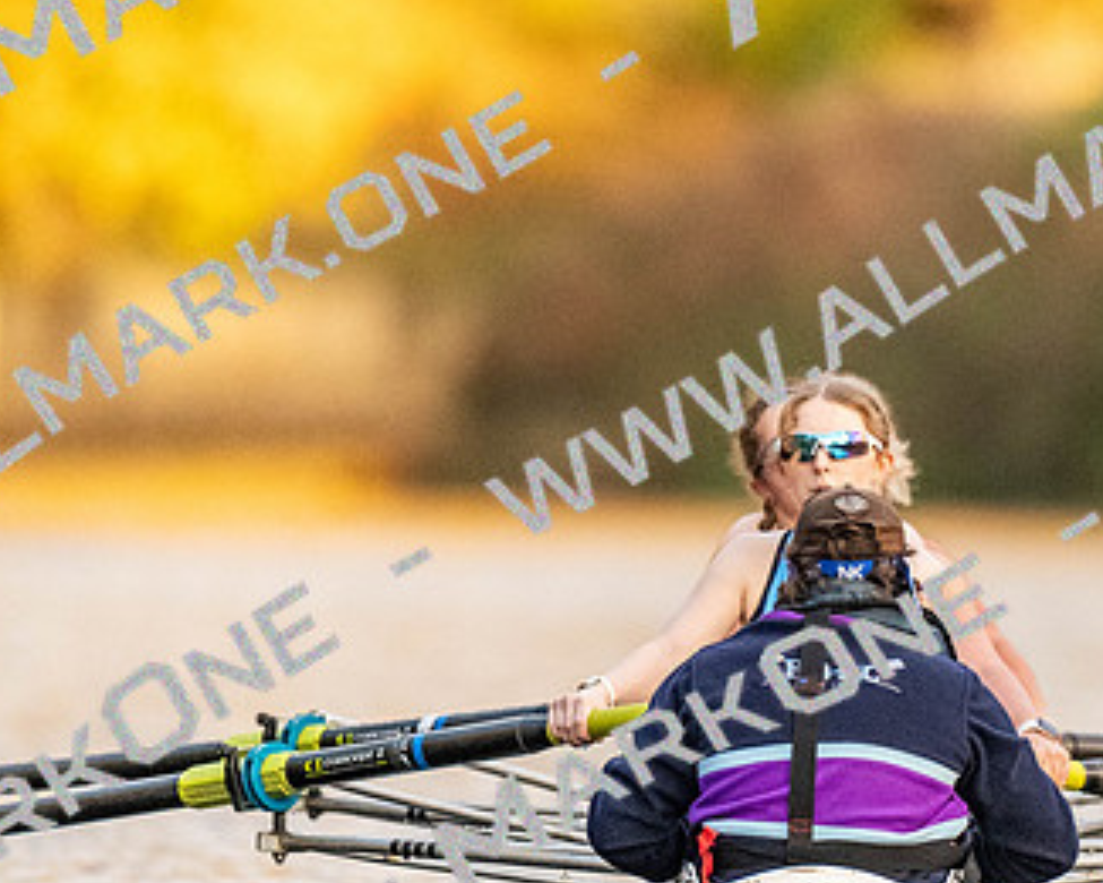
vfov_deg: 1.0
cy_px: 545
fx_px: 49195
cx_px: 906
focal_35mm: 1507
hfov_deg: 1.3
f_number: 4
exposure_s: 1/2500
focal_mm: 600
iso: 5000
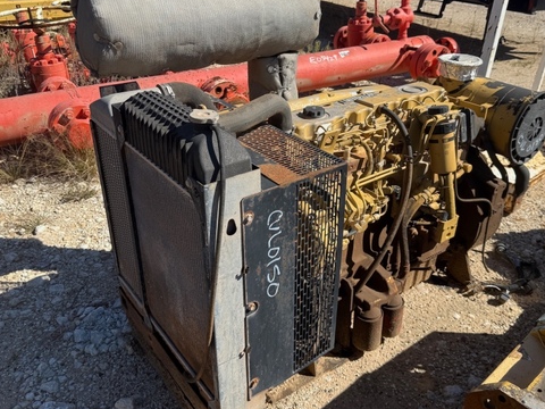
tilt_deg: -27.6
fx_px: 504
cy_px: 190
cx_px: 291
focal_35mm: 32
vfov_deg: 44.1
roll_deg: -0.5
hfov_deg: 56.8
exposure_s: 1/3759
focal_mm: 6.76
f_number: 1.78
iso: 80
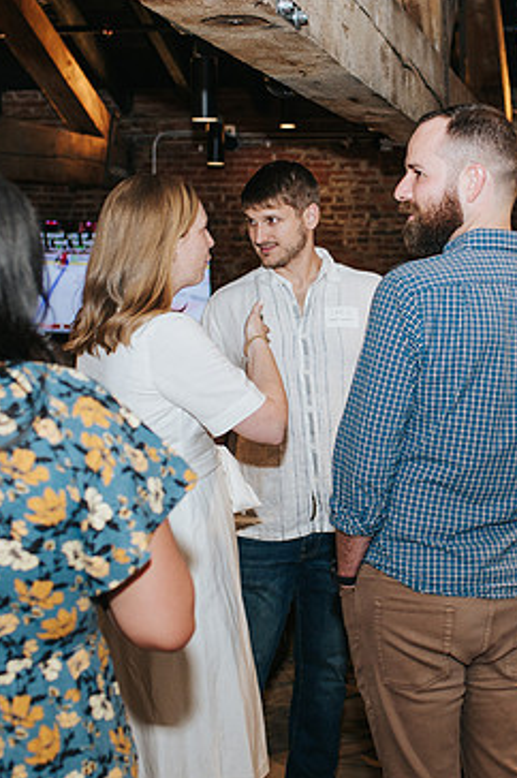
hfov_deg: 20.7
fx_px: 1403
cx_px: 395
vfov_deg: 31.0
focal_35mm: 65
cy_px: 359
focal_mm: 35
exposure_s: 1/200
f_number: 2.8
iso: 800
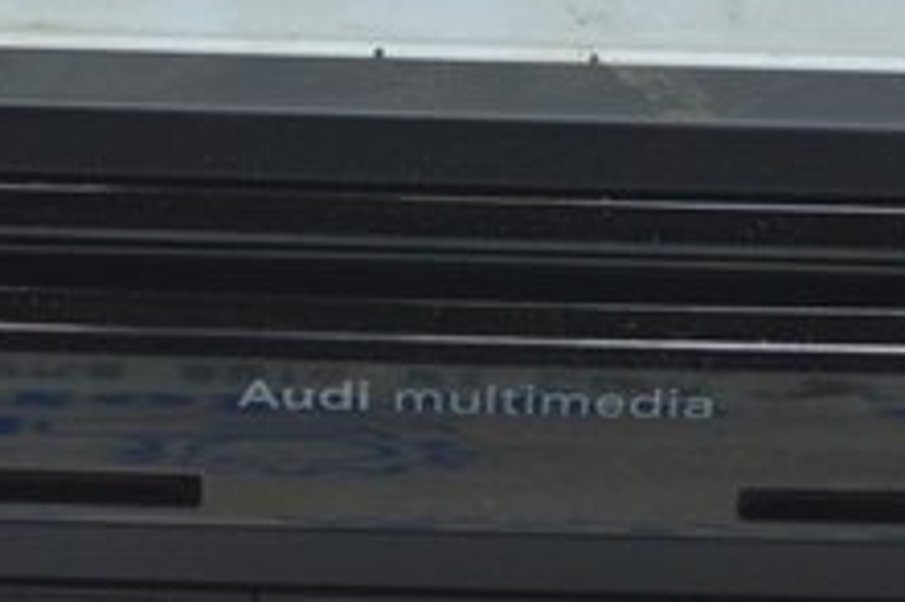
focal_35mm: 187
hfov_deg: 11.0
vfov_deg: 7.3
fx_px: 4705
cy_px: -55
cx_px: 369
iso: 400
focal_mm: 27
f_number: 5.6
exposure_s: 1/20
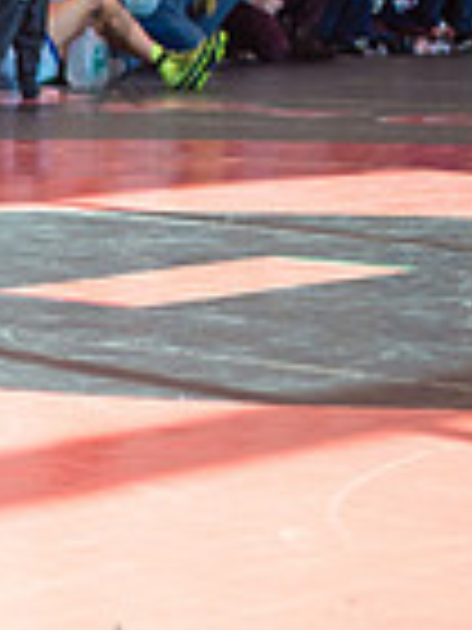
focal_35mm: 171
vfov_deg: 11.5
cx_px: -543
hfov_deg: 8.2
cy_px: 158
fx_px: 3109
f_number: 2.8
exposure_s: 1/400
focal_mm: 35
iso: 400
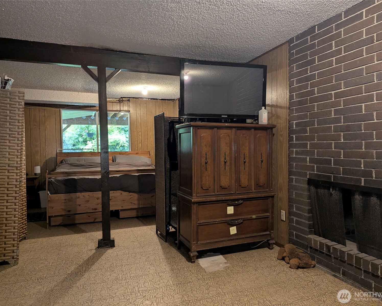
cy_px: 153
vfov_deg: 56.8
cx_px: 200
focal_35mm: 25
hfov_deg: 68.1
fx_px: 283
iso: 677
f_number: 1.85
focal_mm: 6.81
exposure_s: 1/120
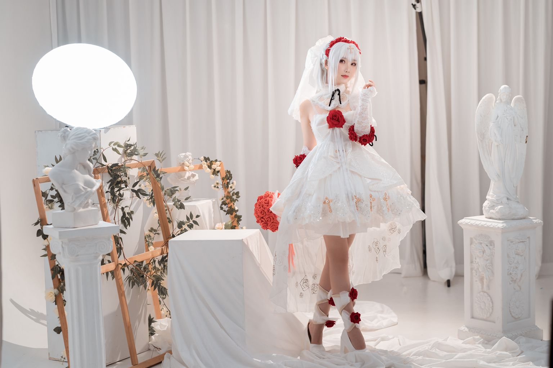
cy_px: 184
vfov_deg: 16.1
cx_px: 276
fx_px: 1306
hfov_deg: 23.9
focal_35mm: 85
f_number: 2.8
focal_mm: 85
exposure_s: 1/80
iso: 200
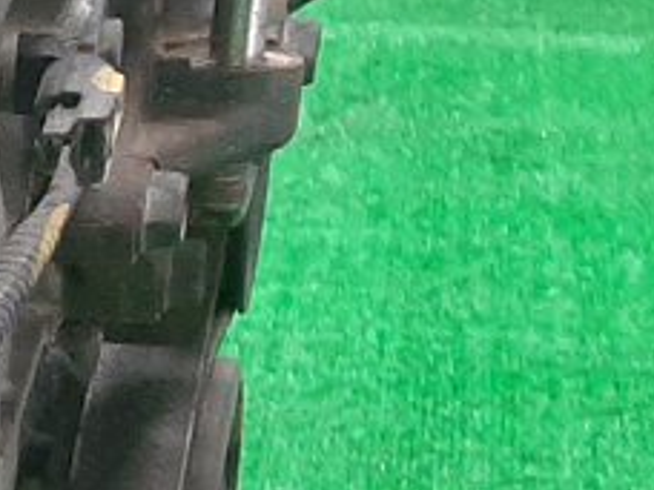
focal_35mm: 164
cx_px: -1162
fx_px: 3098
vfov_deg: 8.8
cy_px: 756
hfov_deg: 9.8
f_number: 1.7
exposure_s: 1/50
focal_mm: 3.93
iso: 212
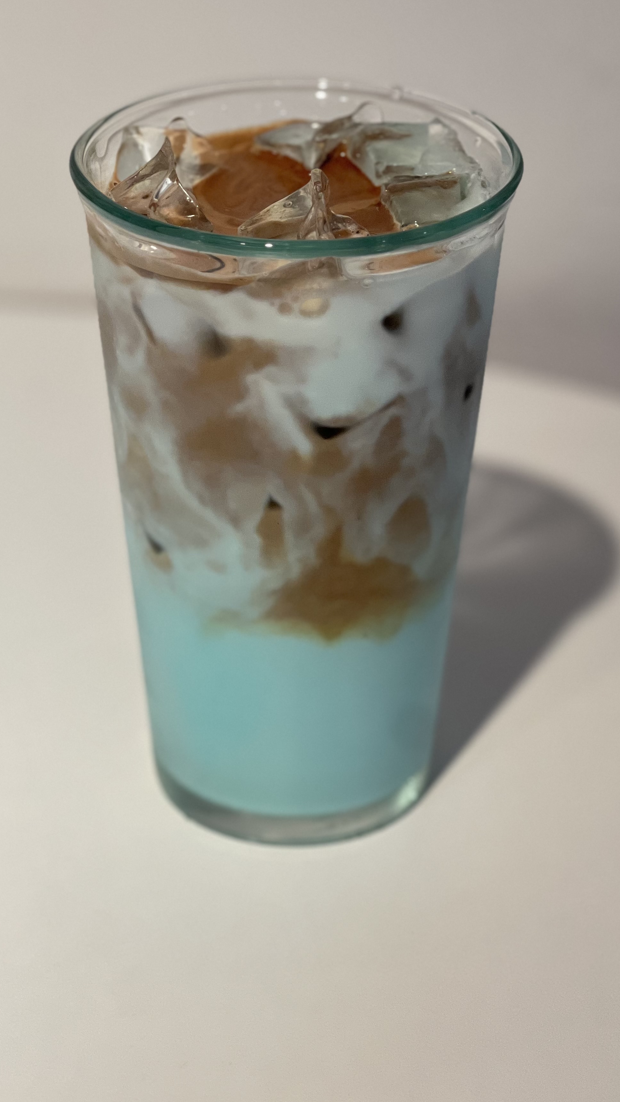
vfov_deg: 21.8
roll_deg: +1.5
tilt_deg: -27.2
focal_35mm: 98
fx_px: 2864
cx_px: 284
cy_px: 483
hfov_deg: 12.4
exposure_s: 1/120
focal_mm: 9
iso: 200
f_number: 2.8
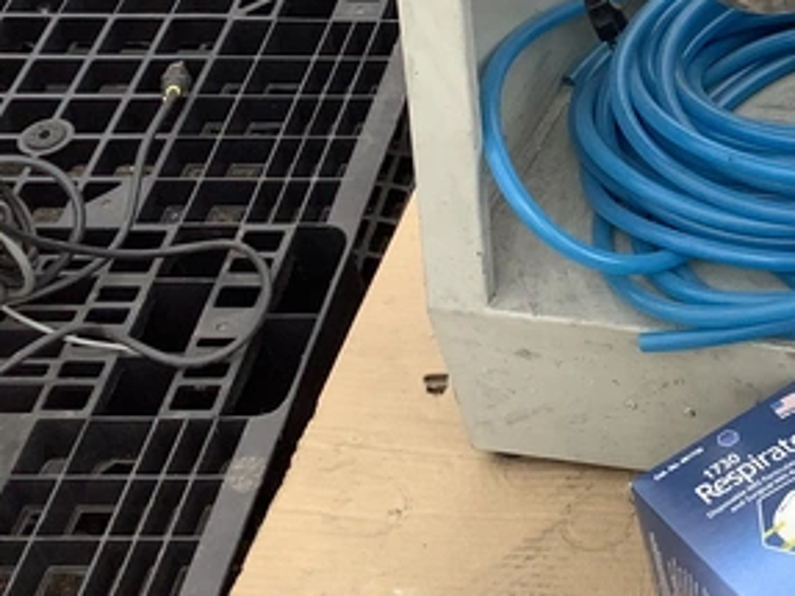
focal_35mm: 81
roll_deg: -0.3
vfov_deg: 18.0
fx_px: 1859
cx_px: 983
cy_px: 96
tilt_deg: -41.2
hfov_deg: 22.1
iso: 25
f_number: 2.4
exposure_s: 1/279
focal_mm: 3.3
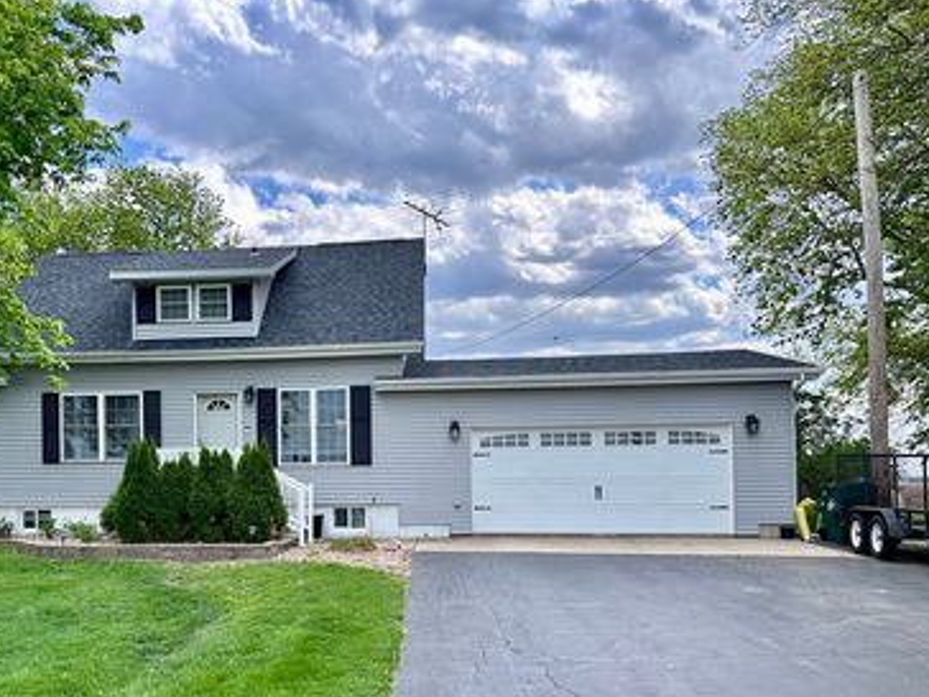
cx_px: 314
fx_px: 886
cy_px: 461
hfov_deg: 54.3
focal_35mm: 33
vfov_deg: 42.4
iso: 80
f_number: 1.78
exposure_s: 1/1779
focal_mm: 6.86
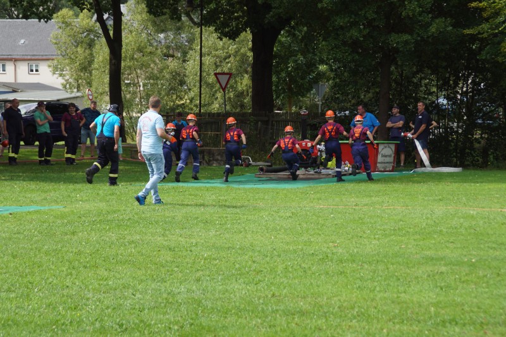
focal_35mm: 128
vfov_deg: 10.7
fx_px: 1792
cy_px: 168
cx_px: 253
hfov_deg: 16.1
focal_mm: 85
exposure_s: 1/200
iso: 100
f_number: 5.6
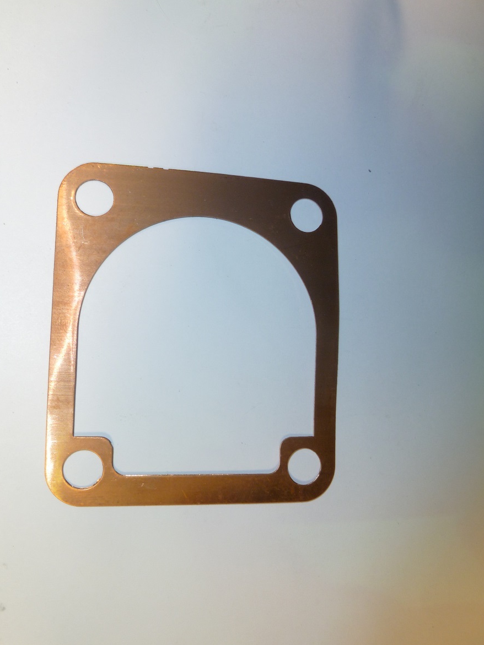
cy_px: 311
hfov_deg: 45.4
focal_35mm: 31
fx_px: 578
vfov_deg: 58.3
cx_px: 222
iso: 100
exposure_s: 1/30
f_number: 3.3
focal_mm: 5
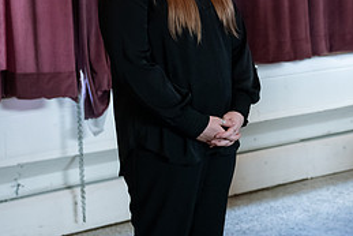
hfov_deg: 18.1
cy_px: -2
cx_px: 285
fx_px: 1099
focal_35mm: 112
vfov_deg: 12.1
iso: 2000
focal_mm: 50
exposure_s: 1/200
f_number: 3.5
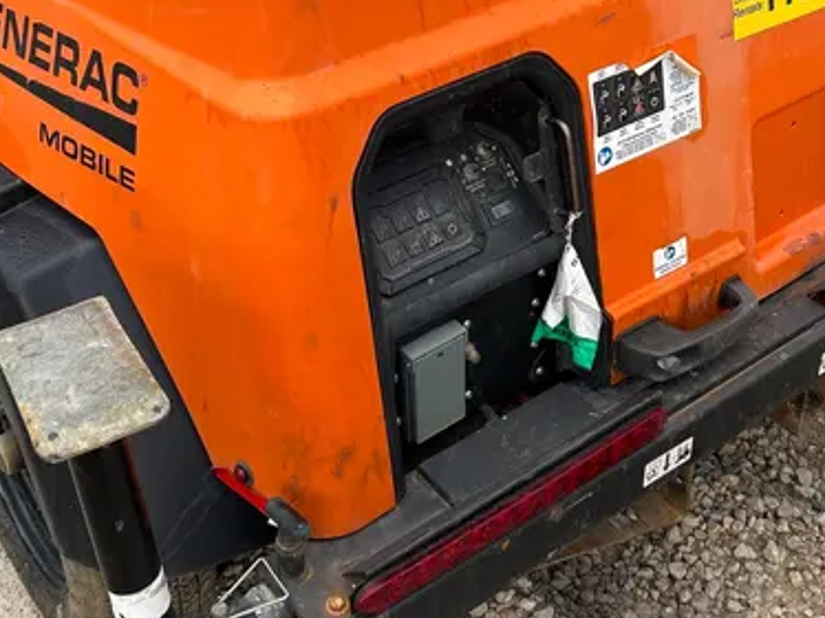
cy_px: 145
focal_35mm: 51
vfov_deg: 28.1
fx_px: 1215
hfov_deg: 37.5
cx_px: 410
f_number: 1.5
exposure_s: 1/297
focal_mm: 5.7
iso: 50
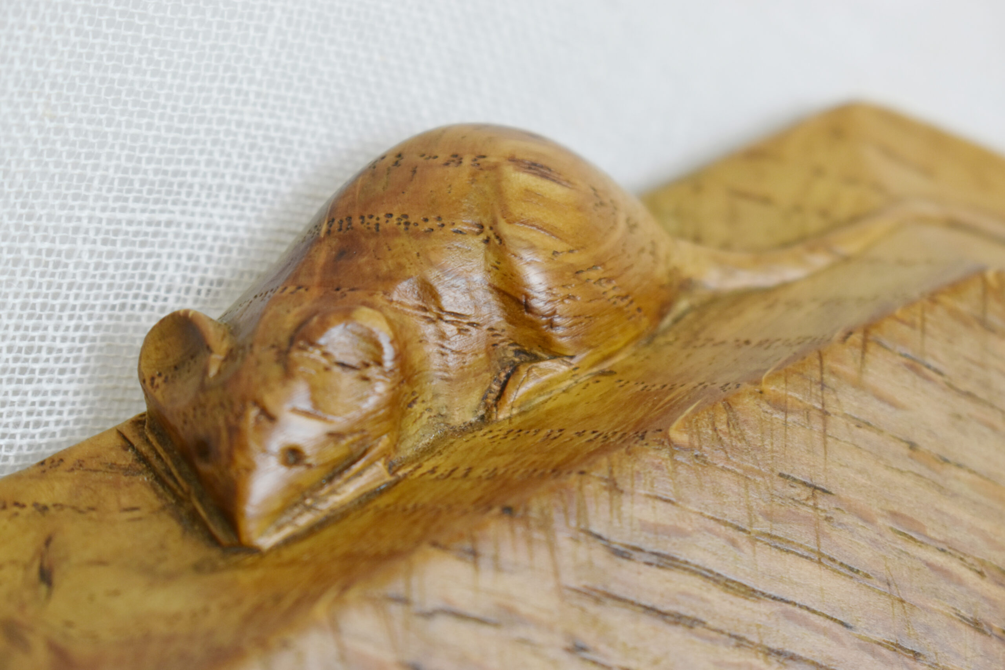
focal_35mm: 82
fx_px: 2303
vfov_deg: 16.6
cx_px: 502
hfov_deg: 24.6
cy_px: 335
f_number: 5.6
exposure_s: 1/60
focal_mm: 55
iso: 640
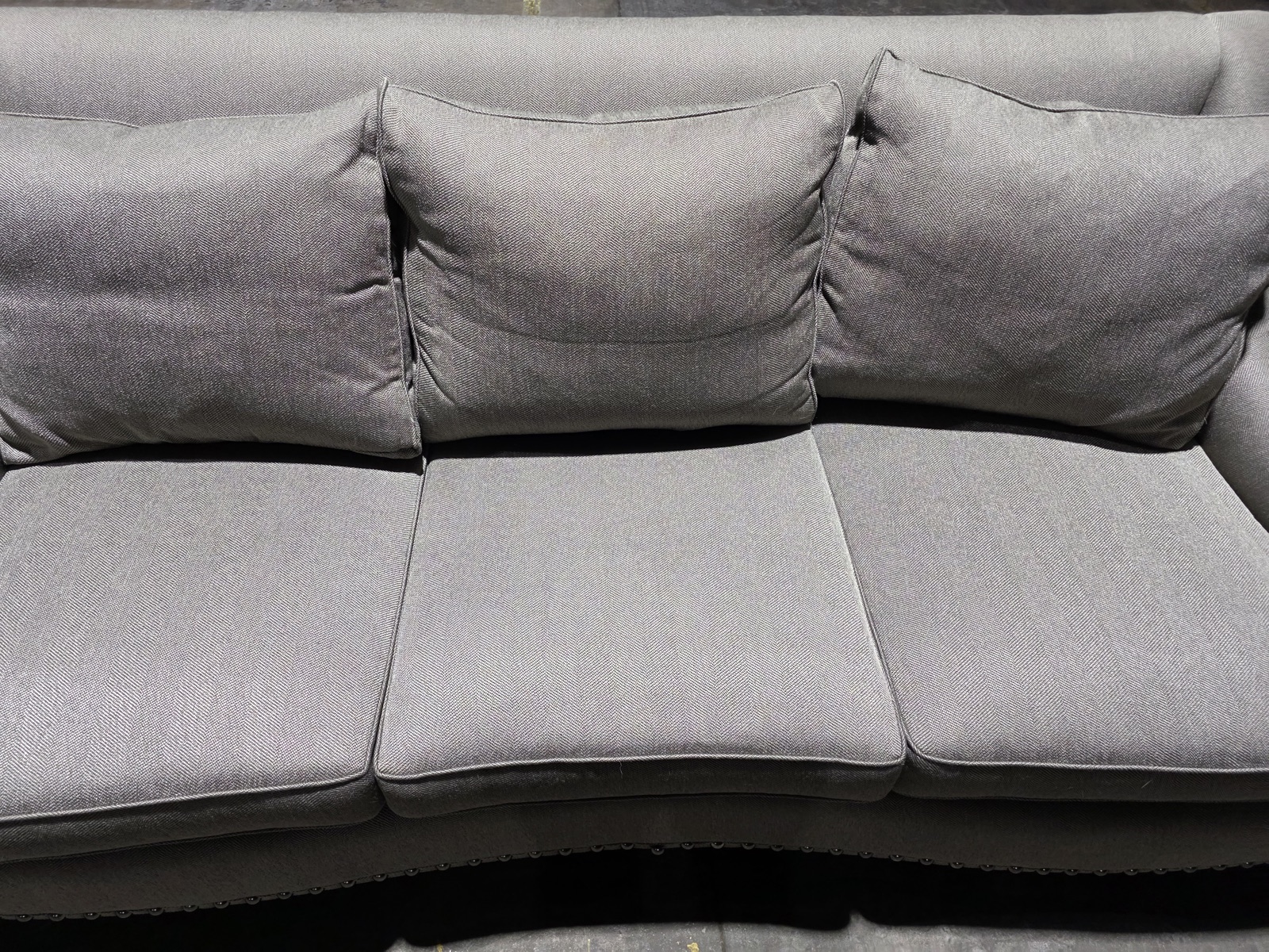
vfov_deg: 58.9
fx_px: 843
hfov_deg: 73.9
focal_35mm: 23
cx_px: 634
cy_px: 476
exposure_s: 1/120
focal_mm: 6.3
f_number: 1.7
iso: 400
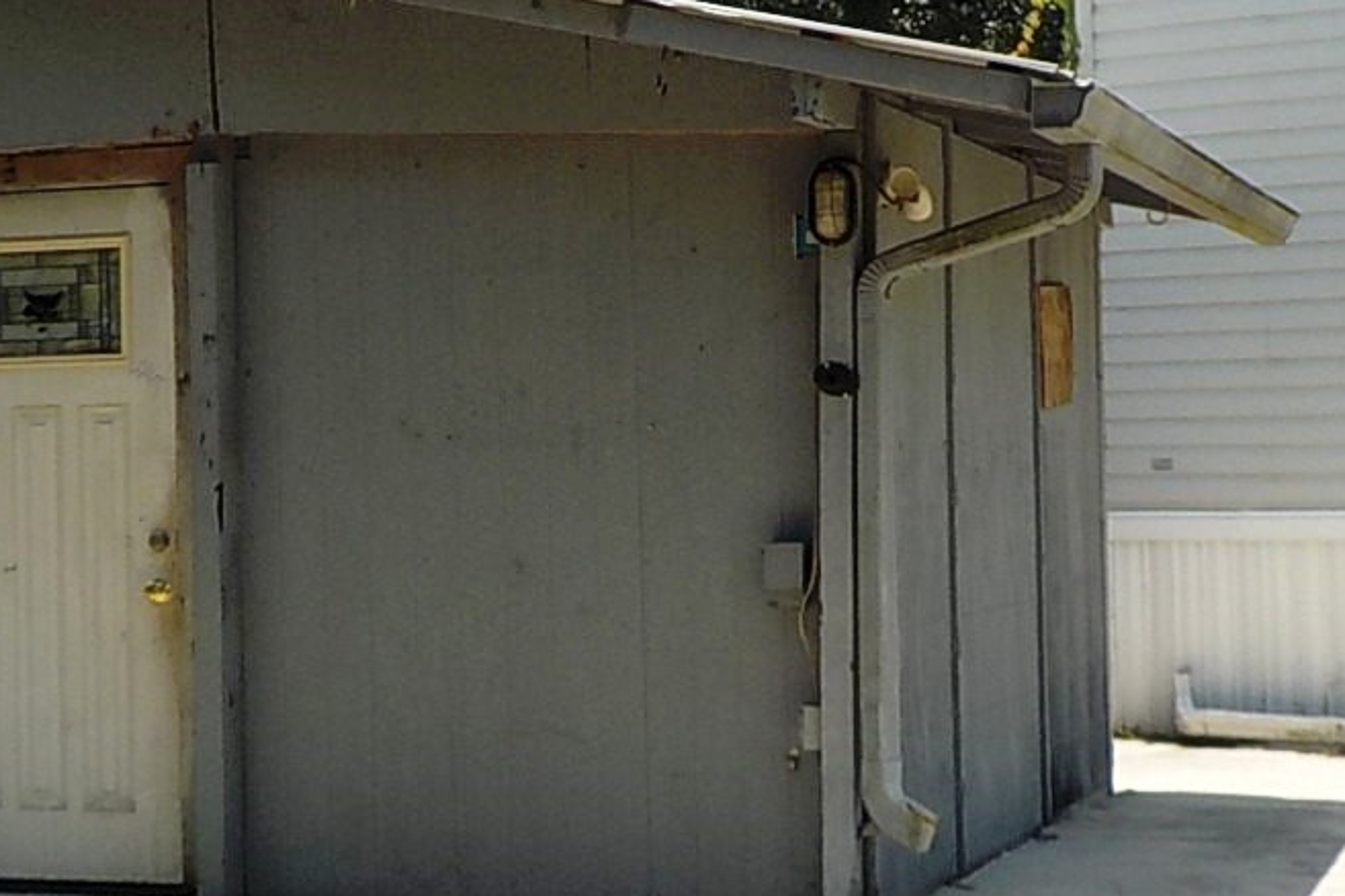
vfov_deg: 17.9
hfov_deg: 26.6
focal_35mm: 76
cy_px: 440
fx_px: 2839
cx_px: 565
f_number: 3.3
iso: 125
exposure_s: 1/800
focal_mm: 4.1
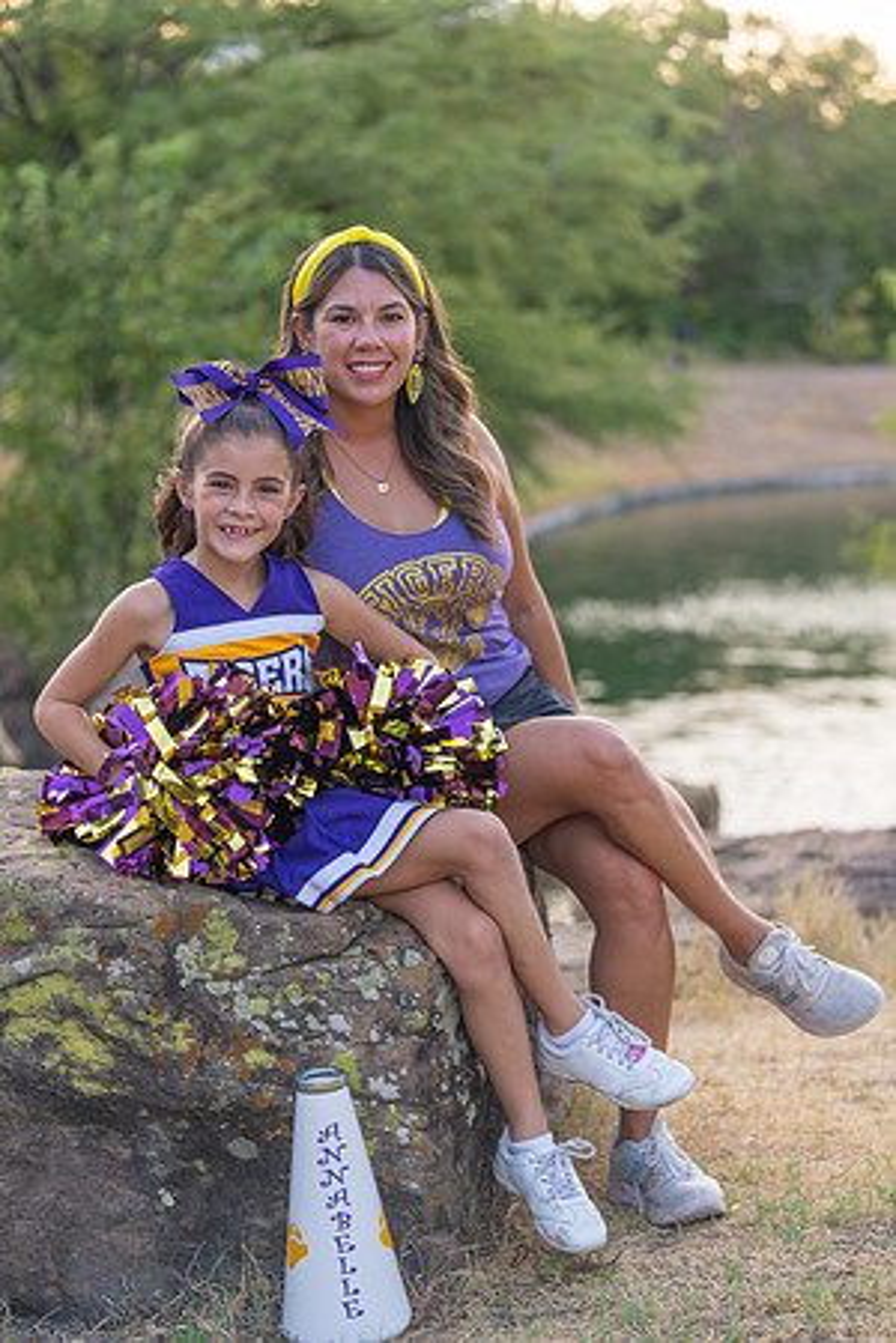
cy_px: 672
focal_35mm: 70
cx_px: 448
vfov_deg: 28.8
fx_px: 2613
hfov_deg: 19.5
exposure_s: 1/320
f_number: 2.8
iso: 400
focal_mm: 70
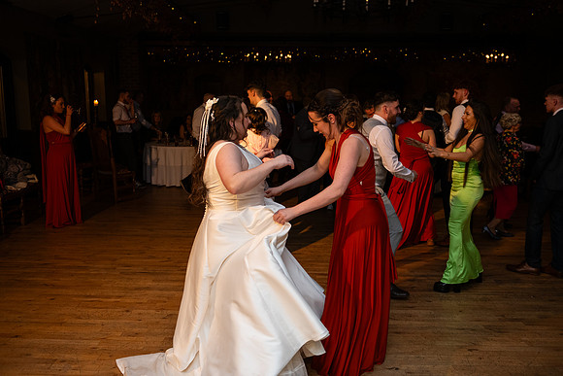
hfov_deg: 55.8
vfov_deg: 38.9
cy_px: 188
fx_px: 532
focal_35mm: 34
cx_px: 282
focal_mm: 34
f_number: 3.5
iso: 800
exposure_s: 1/160
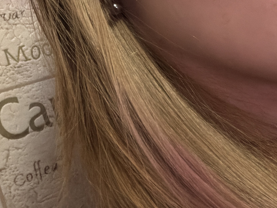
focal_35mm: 56
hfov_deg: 31.9
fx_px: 448
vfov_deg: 24.4
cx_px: 272
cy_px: -21
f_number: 1.9
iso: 500
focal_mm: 2.71
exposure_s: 1/25
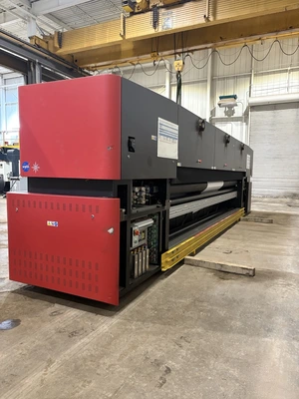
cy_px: 200
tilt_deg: -4.6
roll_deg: -1.1
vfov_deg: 67.3
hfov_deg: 53.1
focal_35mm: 26
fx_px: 299
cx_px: 150
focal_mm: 5.96
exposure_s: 1/60
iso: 250
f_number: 1.6
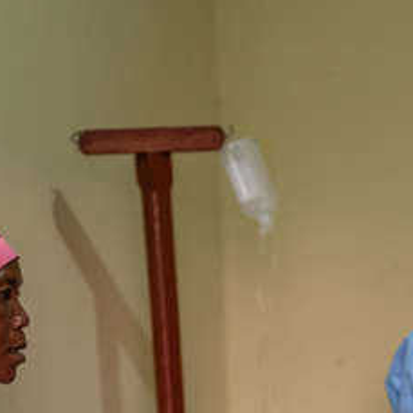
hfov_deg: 12.9
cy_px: 494
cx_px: 442
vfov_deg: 12.8
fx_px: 1795
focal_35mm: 133
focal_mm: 35
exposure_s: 1/60
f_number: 1.4
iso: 1600
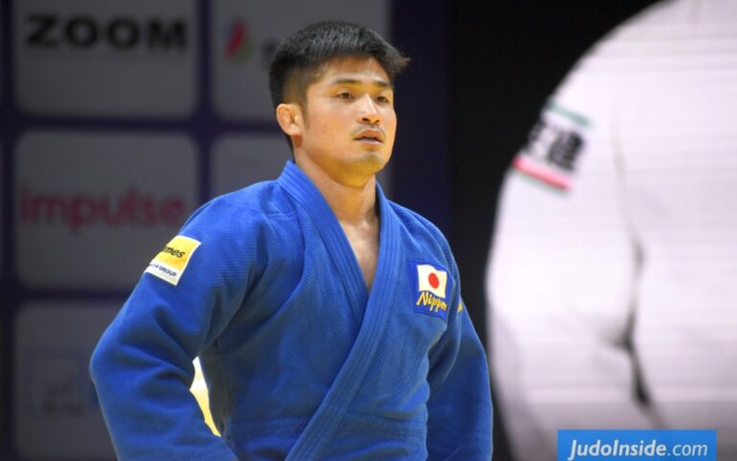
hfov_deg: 4.6
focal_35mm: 460
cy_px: 245
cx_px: 368
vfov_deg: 2.9
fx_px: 9241
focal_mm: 300
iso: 1600
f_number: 6.3
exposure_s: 1/400
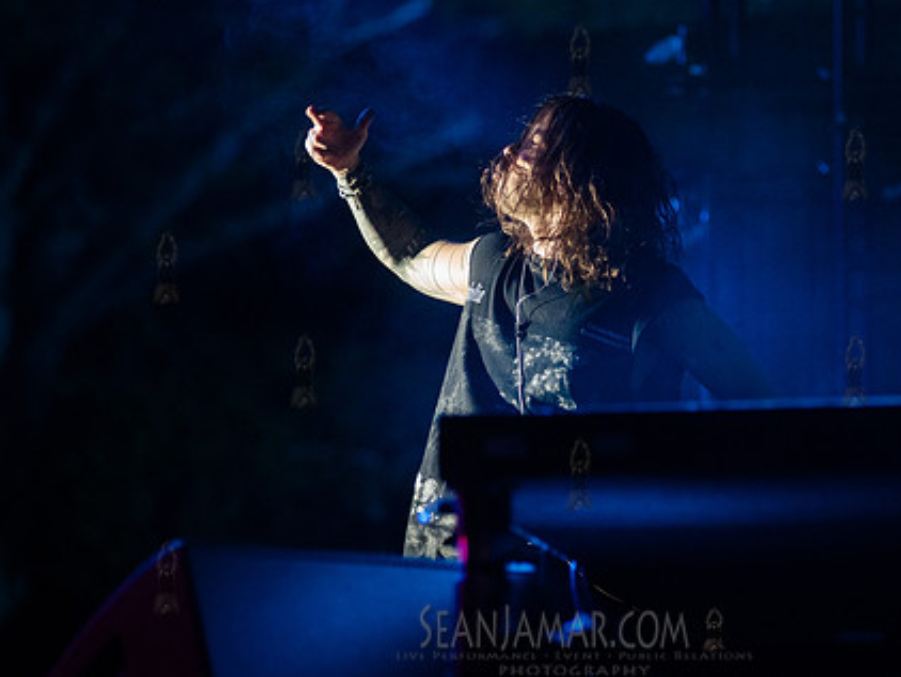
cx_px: 579
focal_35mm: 190
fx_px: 4948
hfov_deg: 10.4
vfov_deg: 7.8
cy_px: 266
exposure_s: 1/320
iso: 6400
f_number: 3.2
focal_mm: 135
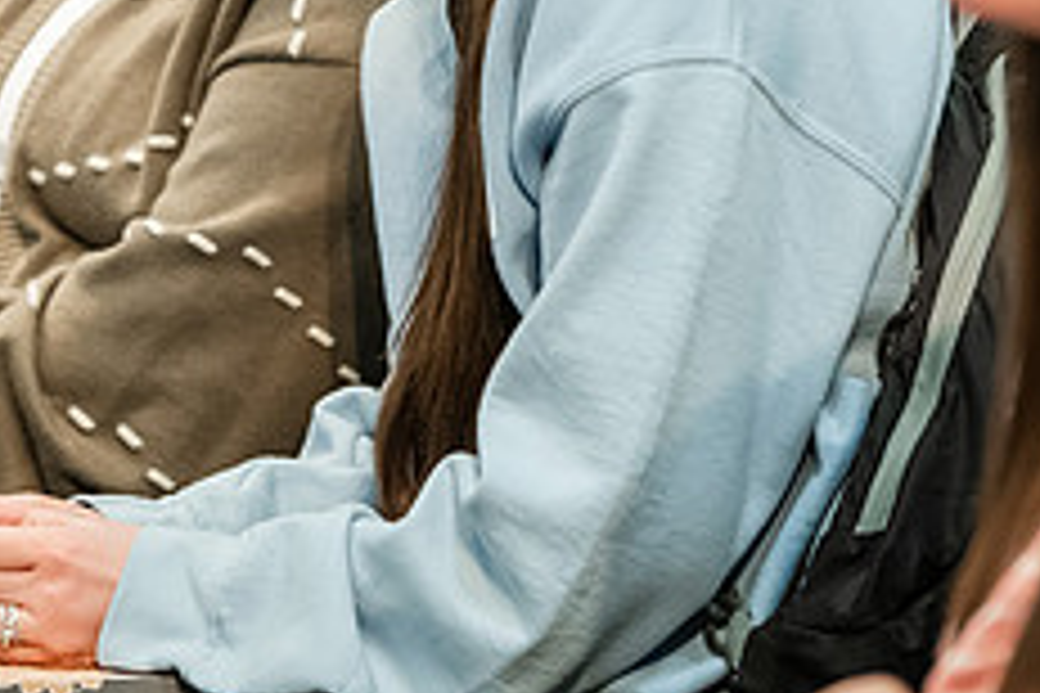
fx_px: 9446
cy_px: -146
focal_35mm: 327
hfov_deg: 6.3
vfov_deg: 4.2
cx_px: 284
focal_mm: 130
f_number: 3.2
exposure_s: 1/200
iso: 3200
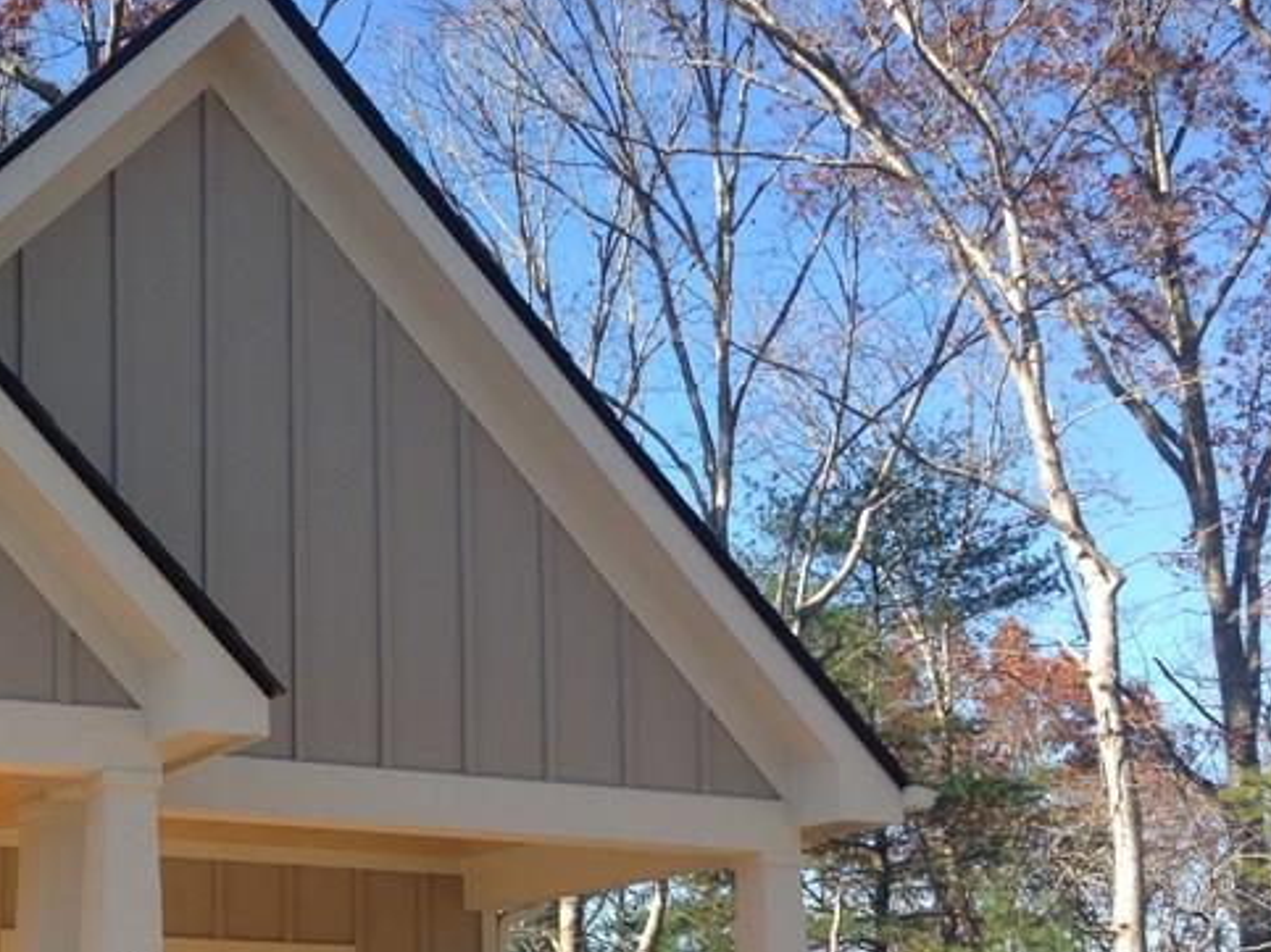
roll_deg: +2.6
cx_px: 82
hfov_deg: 26.7
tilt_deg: +8.6
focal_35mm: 70
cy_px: 826
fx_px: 2570
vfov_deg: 20.6
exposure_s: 1/616
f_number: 2.4
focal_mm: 4.12
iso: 50
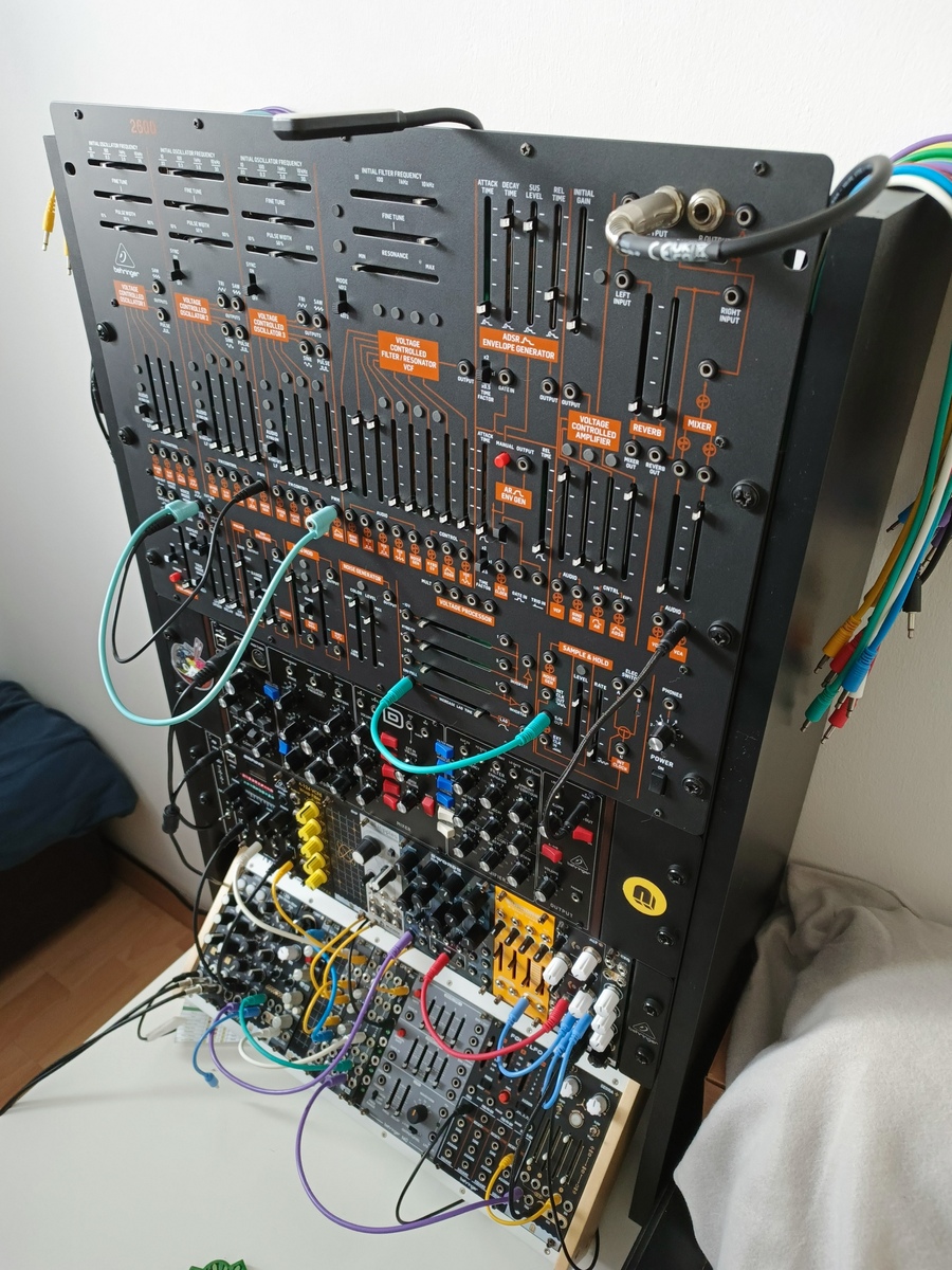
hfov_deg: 56.8
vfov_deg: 71.6
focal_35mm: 24
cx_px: 476
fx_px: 880
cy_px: 635
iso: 3865
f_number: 1.89
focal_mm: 5.89
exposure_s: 1/50
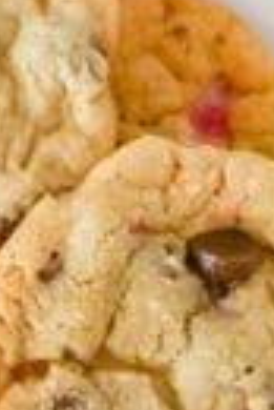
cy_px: 183
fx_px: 4475
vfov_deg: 5.2
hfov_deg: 3.5
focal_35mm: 393
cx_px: -178
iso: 140
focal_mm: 50
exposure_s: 1/100
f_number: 4.5
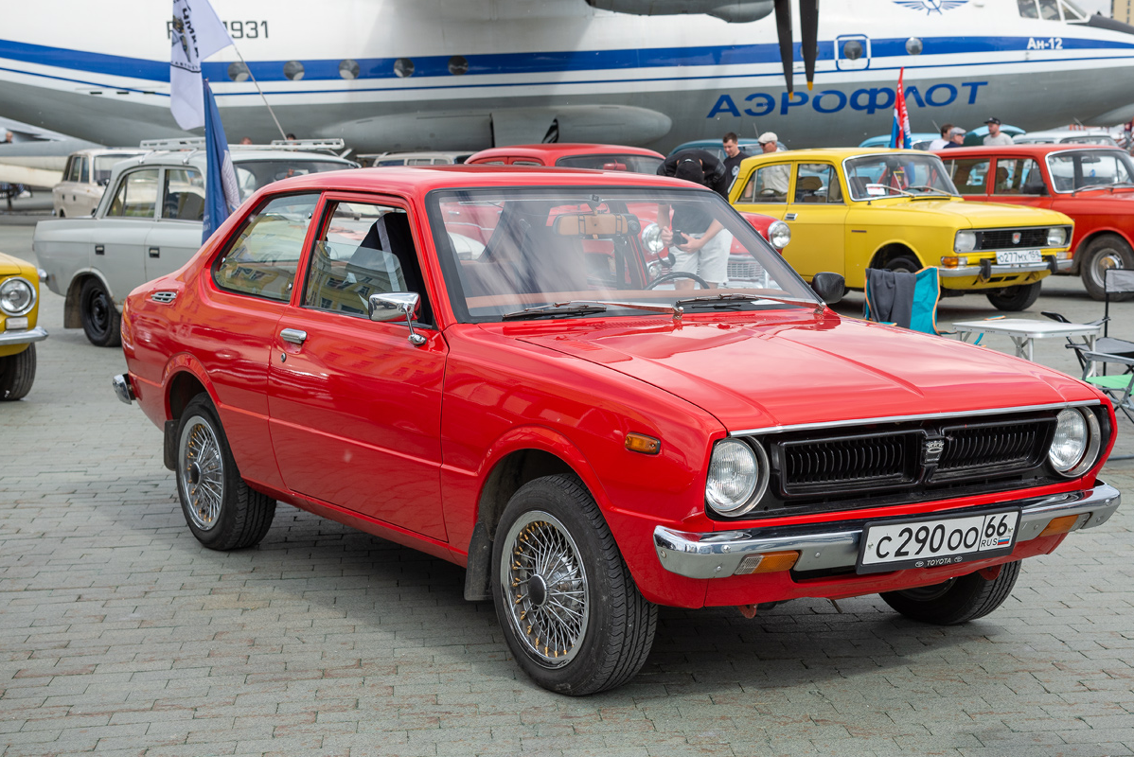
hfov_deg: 35.0
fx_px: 1796
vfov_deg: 23.8
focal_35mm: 57
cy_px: 355
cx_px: 628
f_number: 7.1
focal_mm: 50
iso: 200
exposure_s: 1/800
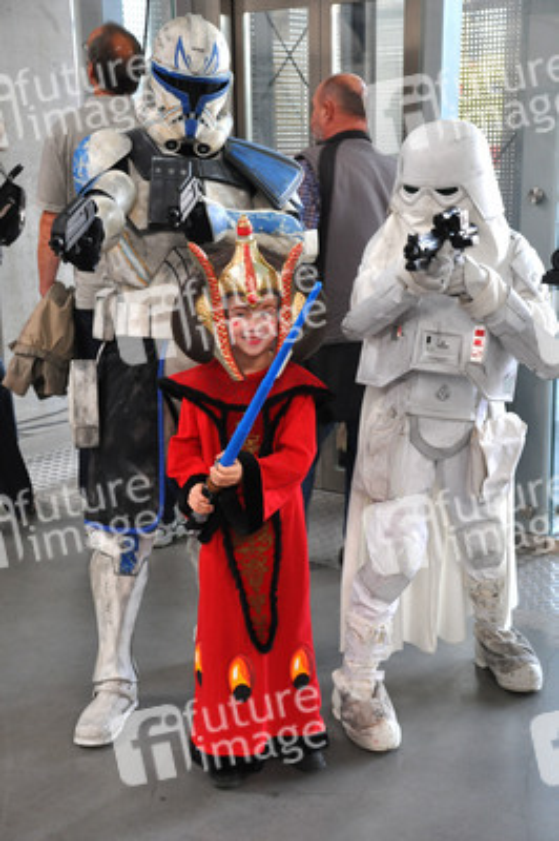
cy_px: 420
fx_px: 1330
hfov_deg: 23.7
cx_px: 280
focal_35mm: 57
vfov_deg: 35.1
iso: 800
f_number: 4.5
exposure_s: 1/50
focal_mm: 38
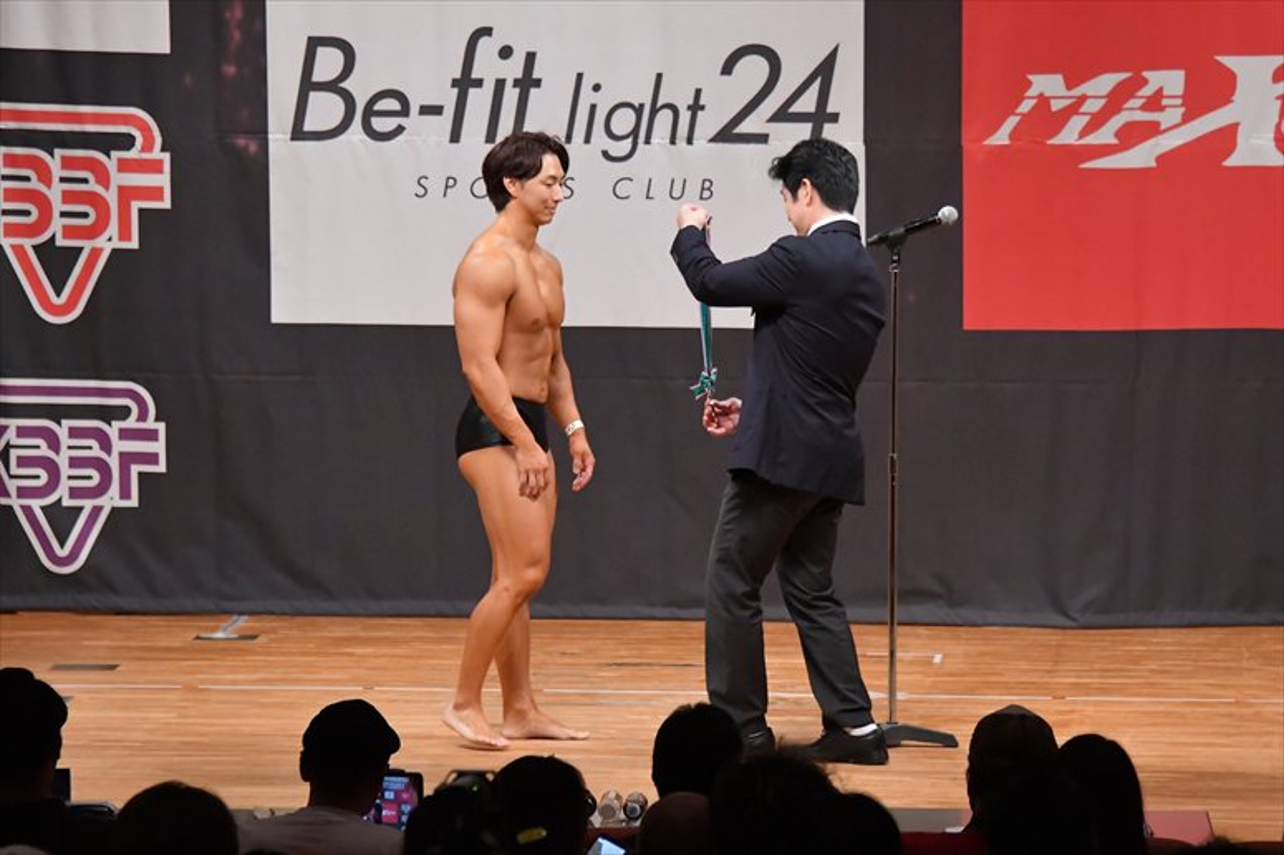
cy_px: 428
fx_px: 8021
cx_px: 642
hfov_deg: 9.2
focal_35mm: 225
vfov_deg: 6.1
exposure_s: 1/400
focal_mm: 150
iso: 7200
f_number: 5.6
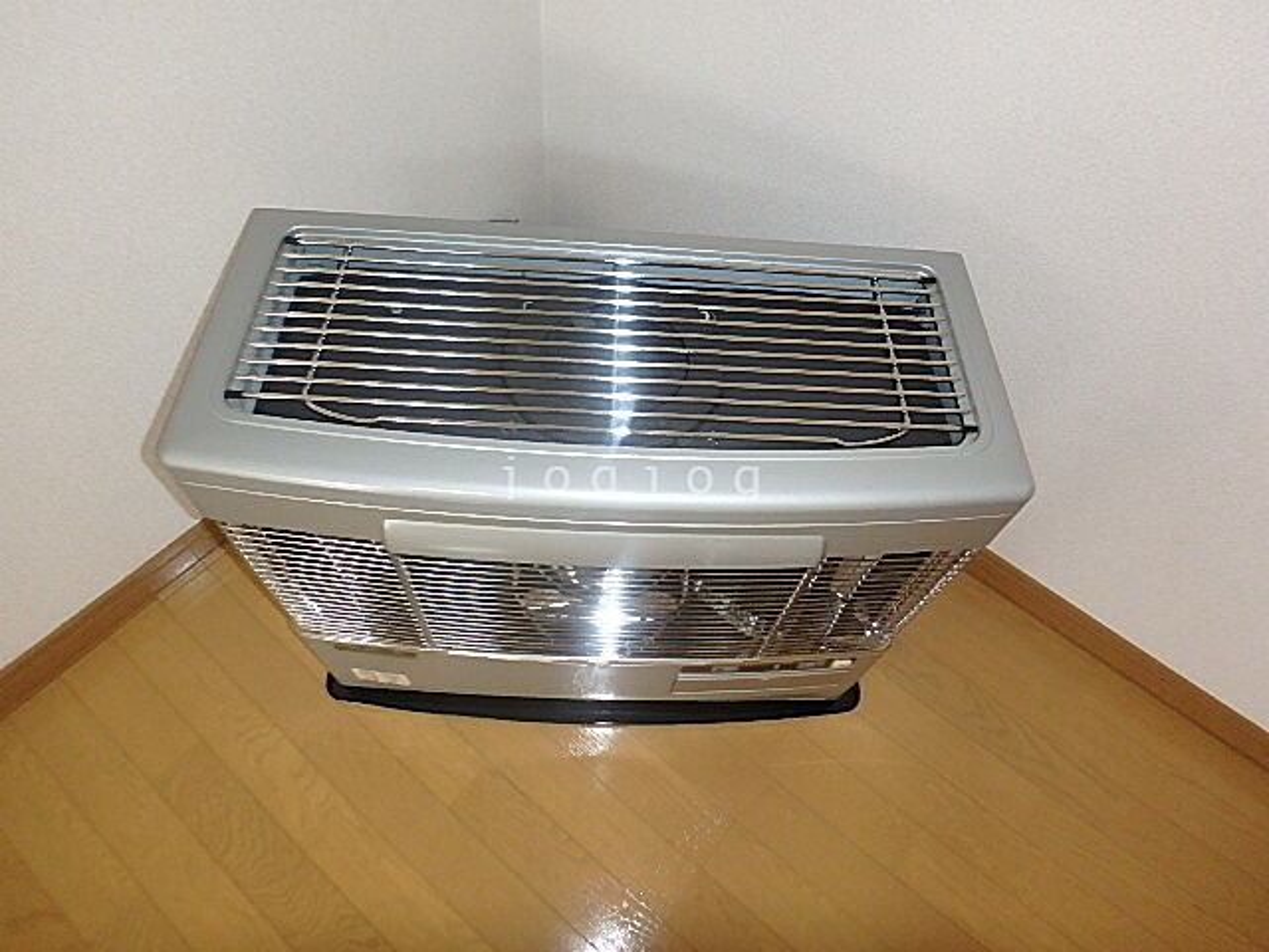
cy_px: 476
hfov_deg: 79.0
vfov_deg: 63.4
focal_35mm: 21
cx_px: 634
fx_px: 770
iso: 400
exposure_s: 1/30
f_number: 3.5
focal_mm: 3.7
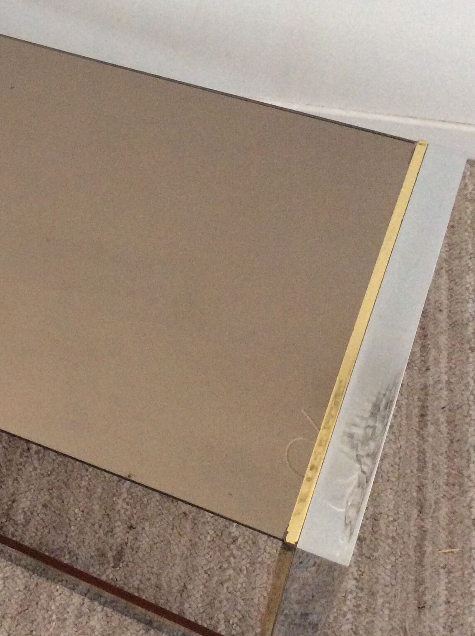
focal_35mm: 54
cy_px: 256
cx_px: 96
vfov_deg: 35.5
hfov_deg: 26.5
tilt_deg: -52.3
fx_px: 991
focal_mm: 3.3
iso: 250
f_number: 2.4
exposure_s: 1/25
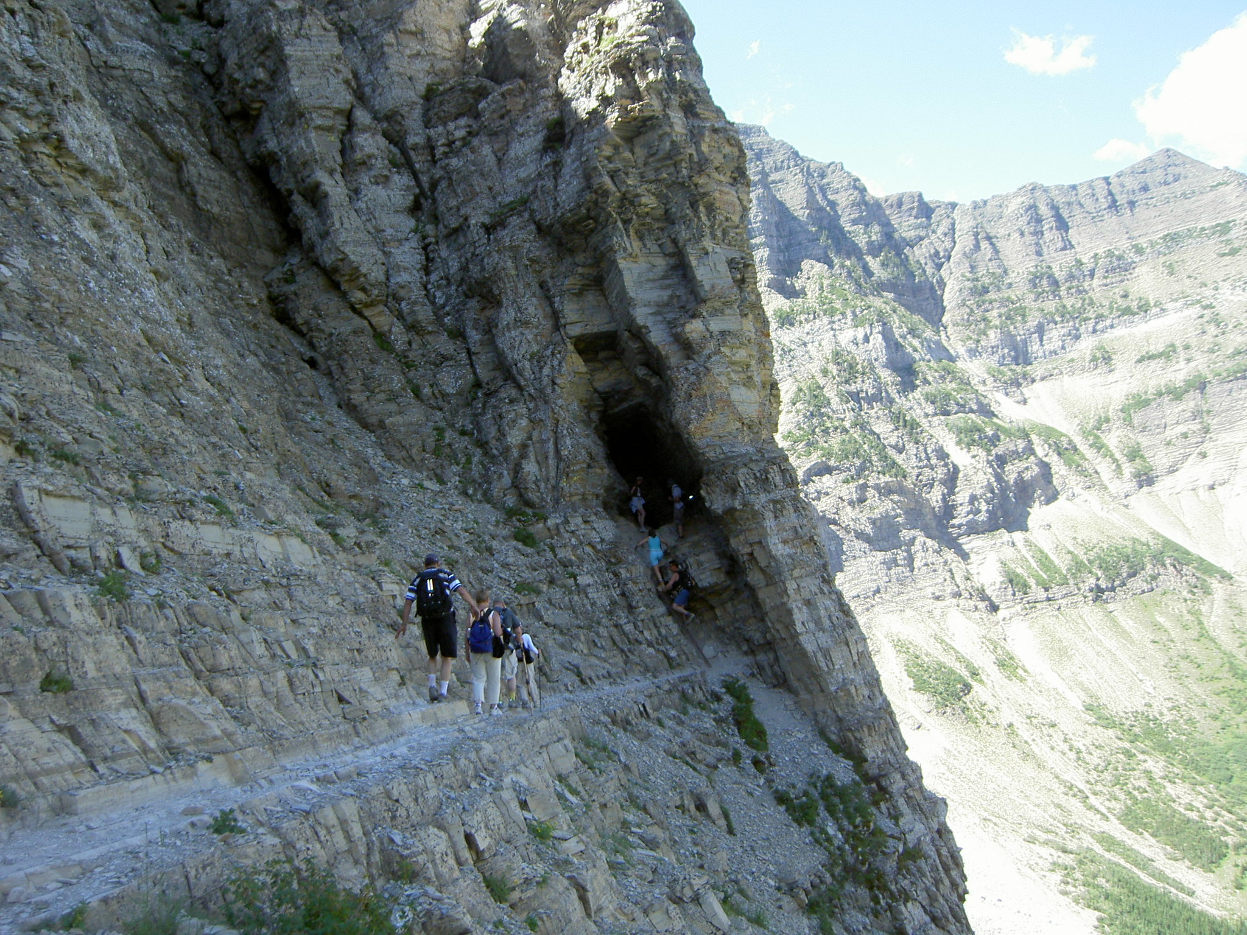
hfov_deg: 54.0
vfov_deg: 41.8
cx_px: 624
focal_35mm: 34
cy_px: 468
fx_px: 1225
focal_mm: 5.6
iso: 100
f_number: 2.8
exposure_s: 1/250
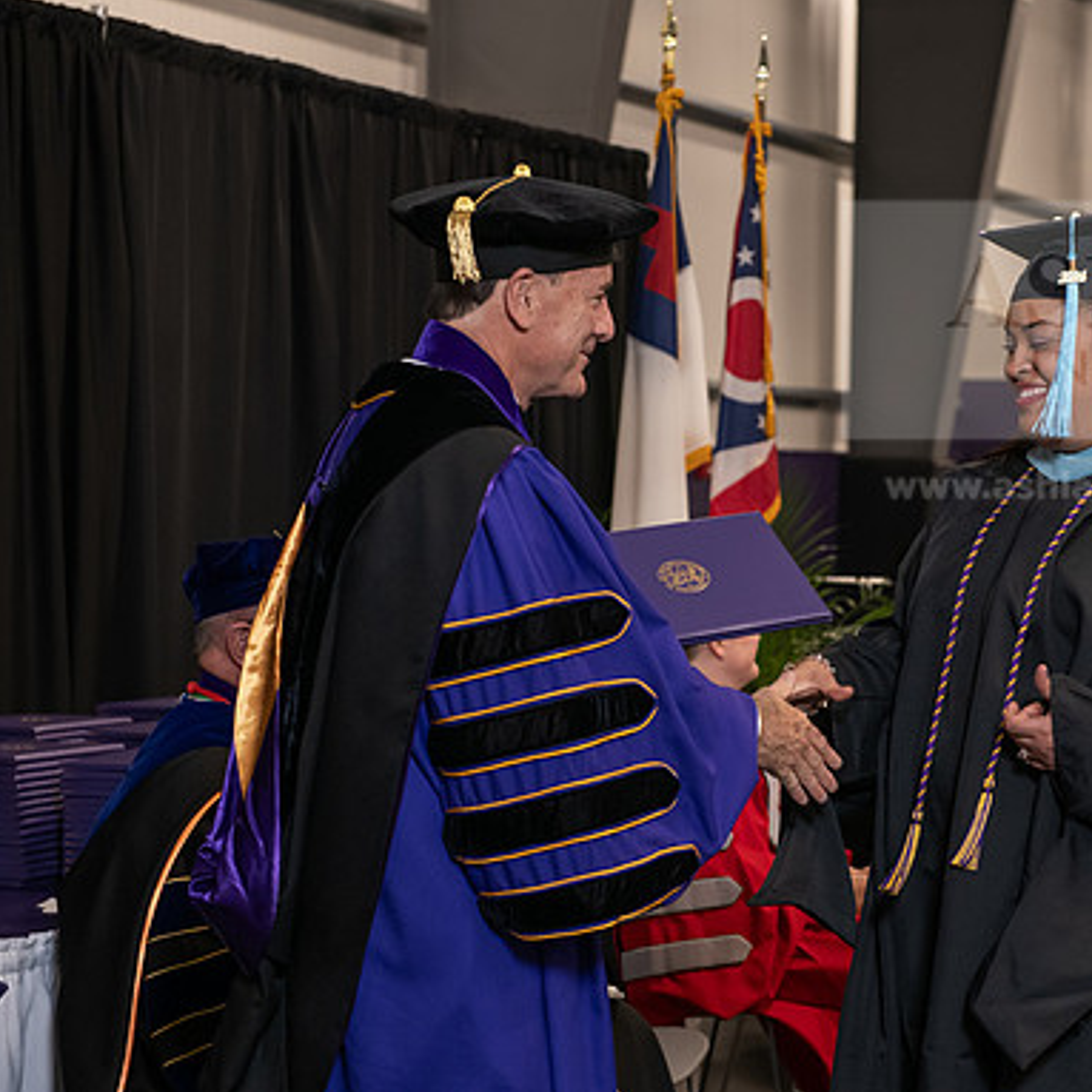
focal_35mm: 90
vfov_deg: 19.3
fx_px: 3212
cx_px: 756
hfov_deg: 19.2
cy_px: 546
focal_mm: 70
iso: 2000
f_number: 5
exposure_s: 1/125
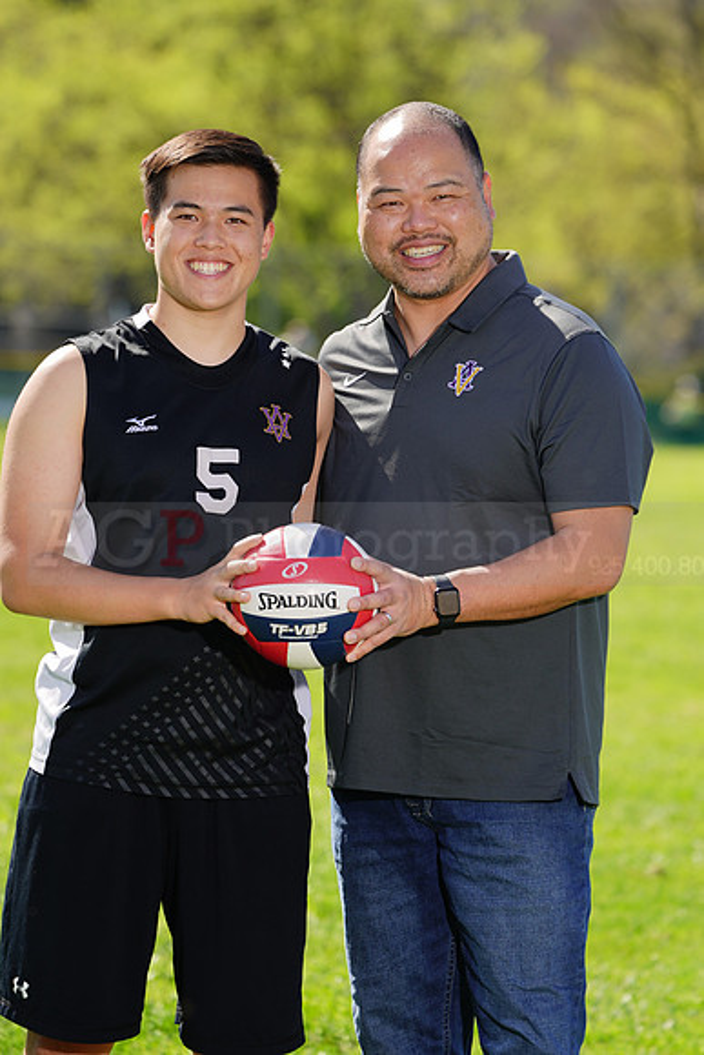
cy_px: 528
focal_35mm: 247
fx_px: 7240
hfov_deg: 5.6
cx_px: 352
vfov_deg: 8.3
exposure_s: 1/200
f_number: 6.3
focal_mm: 247
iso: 64
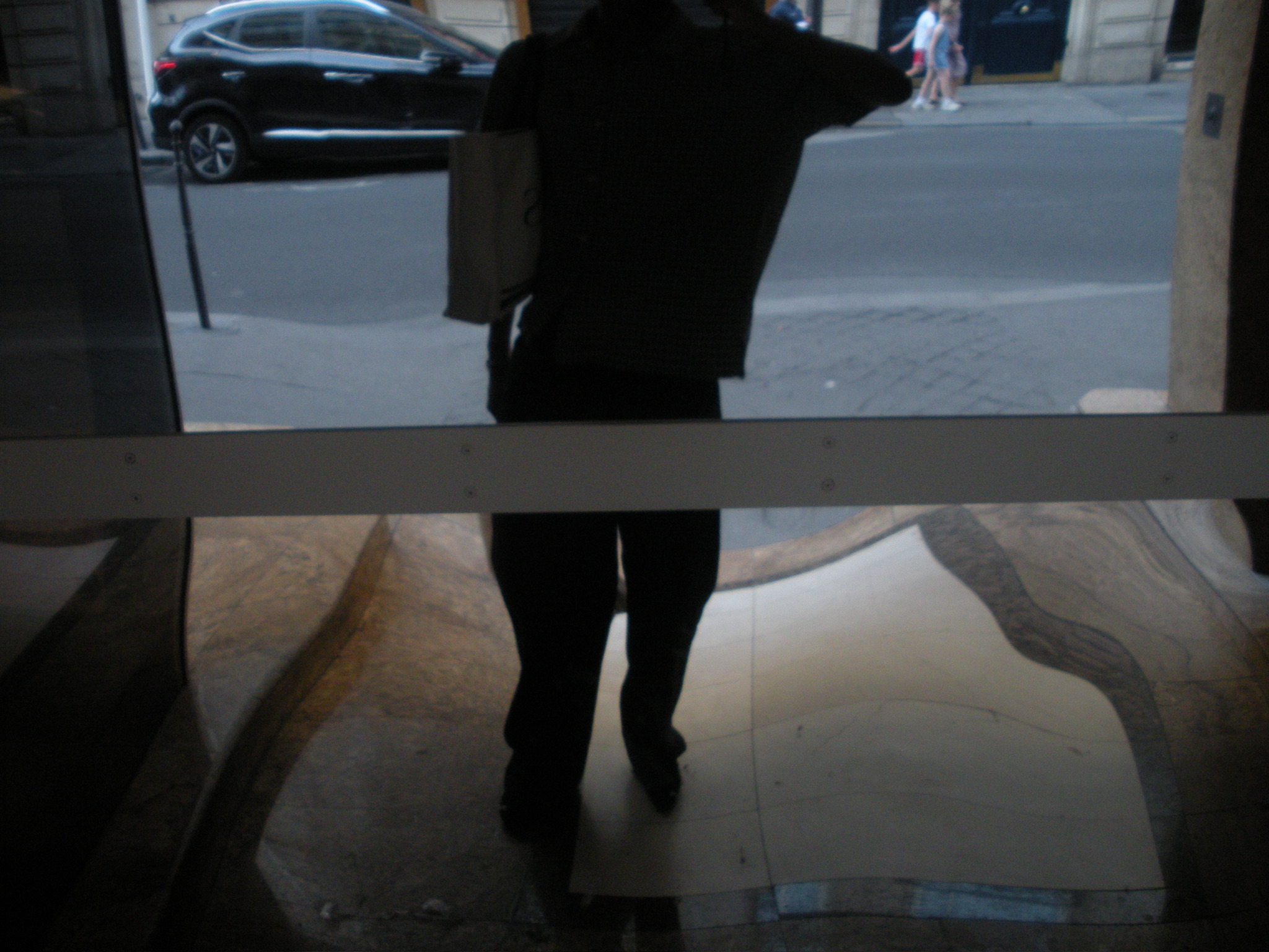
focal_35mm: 36
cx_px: 634
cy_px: 476
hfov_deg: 51.4
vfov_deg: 39.7
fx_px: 1320
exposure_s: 1/60
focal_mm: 6.3
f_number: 3.5
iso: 219
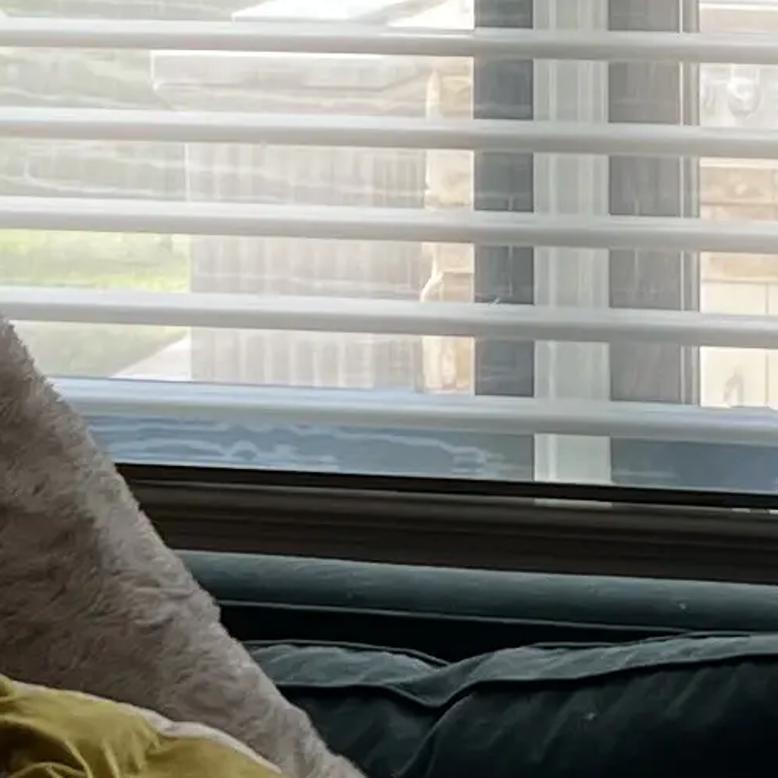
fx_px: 4755
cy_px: -571
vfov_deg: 9.0
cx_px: 902
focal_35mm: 187
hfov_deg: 9.2
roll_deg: +0.6
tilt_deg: -1.5
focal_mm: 5.7
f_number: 1.5
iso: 40
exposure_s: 1/202
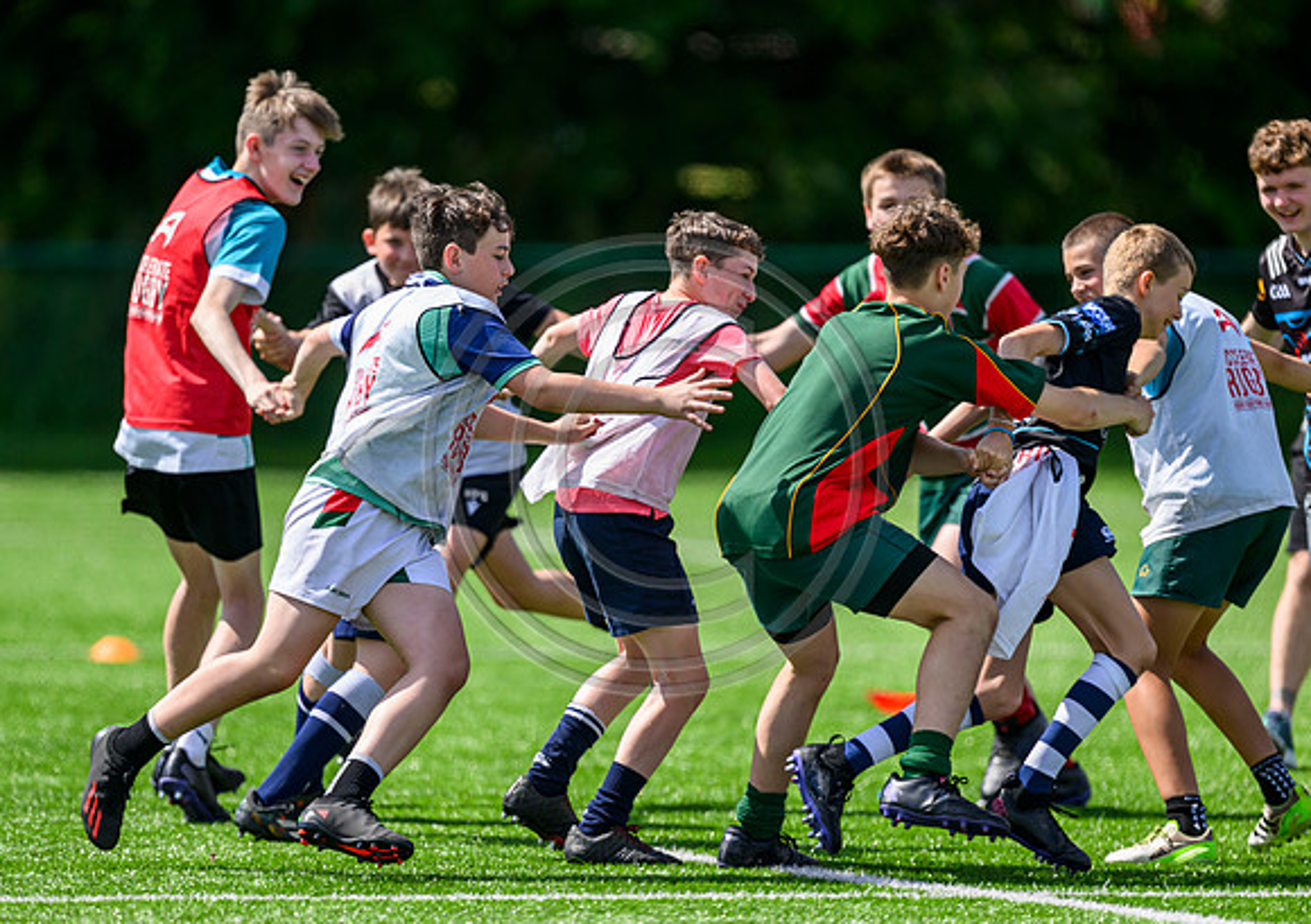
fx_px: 17178
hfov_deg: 4.4
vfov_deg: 3.1
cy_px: 468
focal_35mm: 463
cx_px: 538
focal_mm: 400
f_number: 3.2
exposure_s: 1/2500
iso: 250
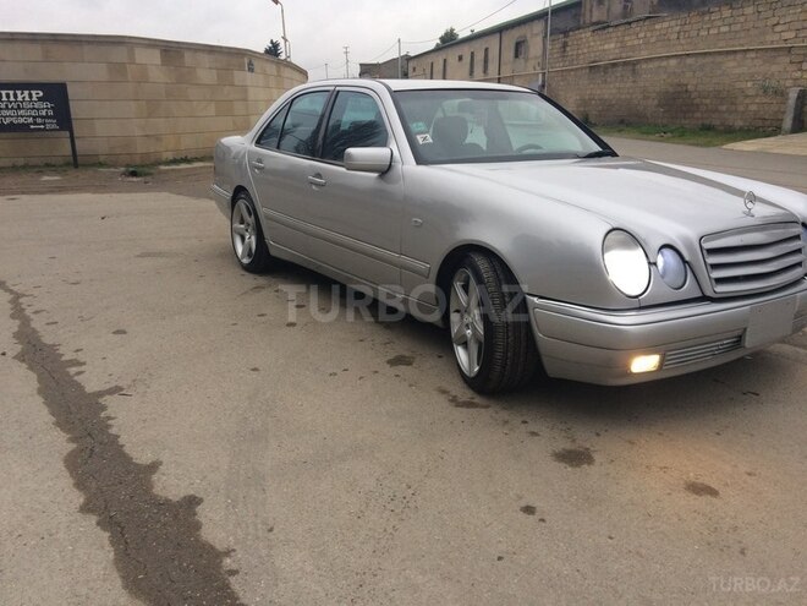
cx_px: 404
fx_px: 676
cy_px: 303
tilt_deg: -16.4
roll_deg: +1.2
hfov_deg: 61.7
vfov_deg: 48.2
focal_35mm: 29
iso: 50
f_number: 2.2
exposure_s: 1/100
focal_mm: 4.15
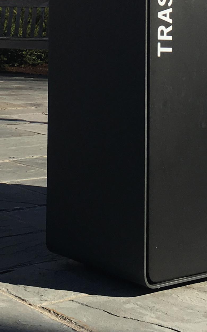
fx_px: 894
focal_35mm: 99
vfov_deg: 19.8
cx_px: 117
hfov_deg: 13.2
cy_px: -64
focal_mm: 4.15
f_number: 2.2
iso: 25
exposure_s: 1/1350
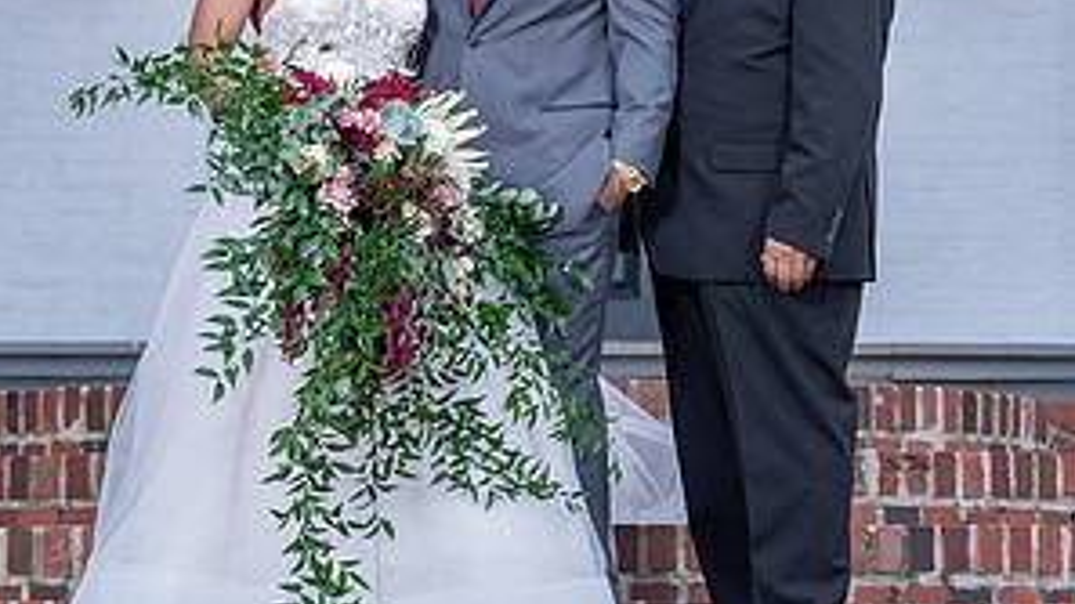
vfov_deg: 5.5
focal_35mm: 220
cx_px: 556
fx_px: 6270
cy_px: -70
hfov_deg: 9.8
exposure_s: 1/200
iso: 640
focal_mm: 89
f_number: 4
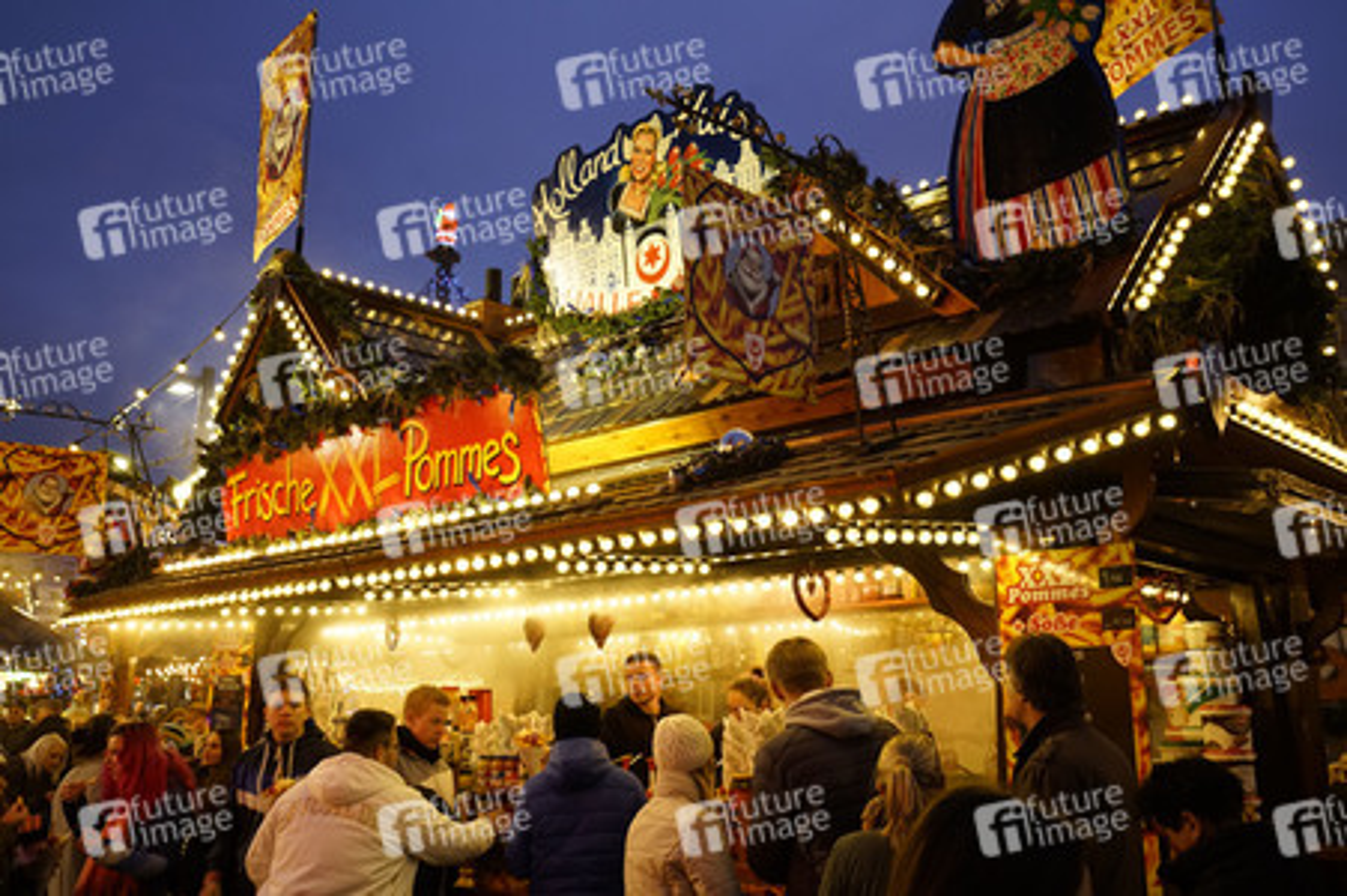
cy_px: 448
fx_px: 1309
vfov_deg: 37.8
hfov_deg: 54.5
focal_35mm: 35
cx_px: 674
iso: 1600
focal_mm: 35
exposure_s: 1/30
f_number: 4.5
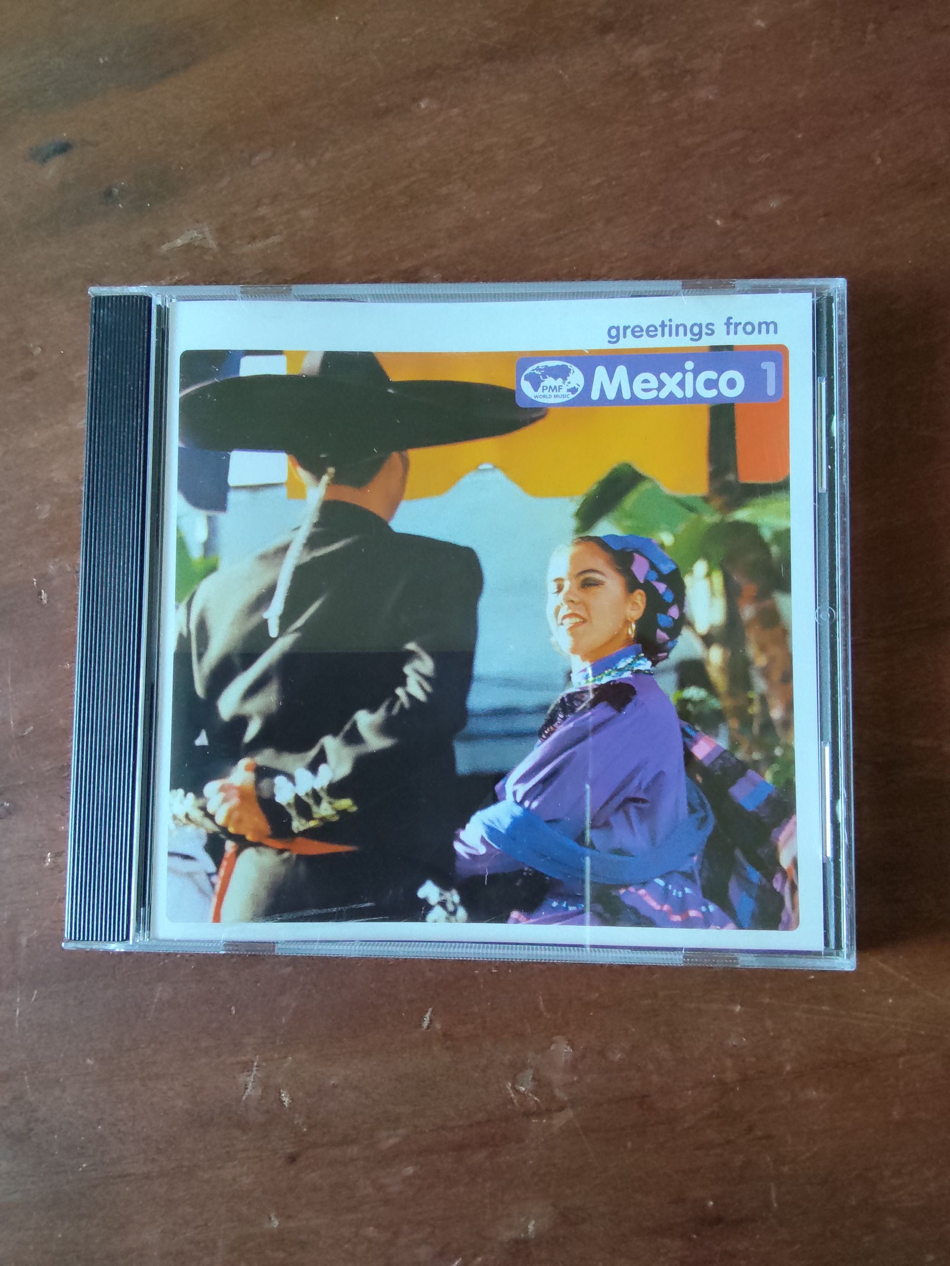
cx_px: 475
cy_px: 633
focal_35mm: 26
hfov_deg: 53.1
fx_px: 951
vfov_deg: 67.3
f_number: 2
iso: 500
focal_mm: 2.78
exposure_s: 1/33.3
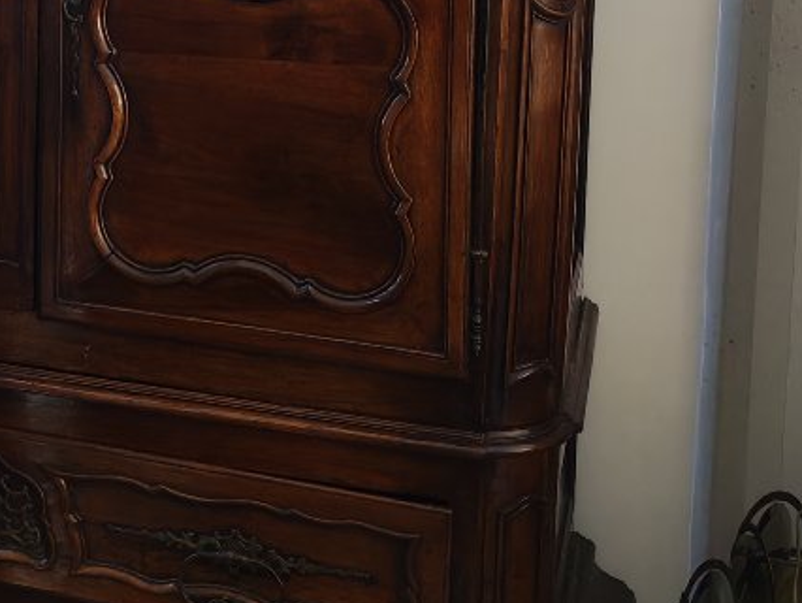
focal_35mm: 76
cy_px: -155
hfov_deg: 24.9
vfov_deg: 18.2
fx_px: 1762
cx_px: 83
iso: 1000
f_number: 1.9
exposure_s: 1/100
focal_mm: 6.12
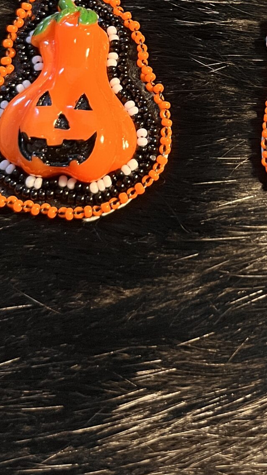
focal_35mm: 64
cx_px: 228
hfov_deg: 18.6
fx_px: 806
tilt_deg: -67.5
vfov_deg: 31.2
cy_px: 40
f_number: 1.6
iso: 400
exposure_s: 1/60
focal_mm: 5.1
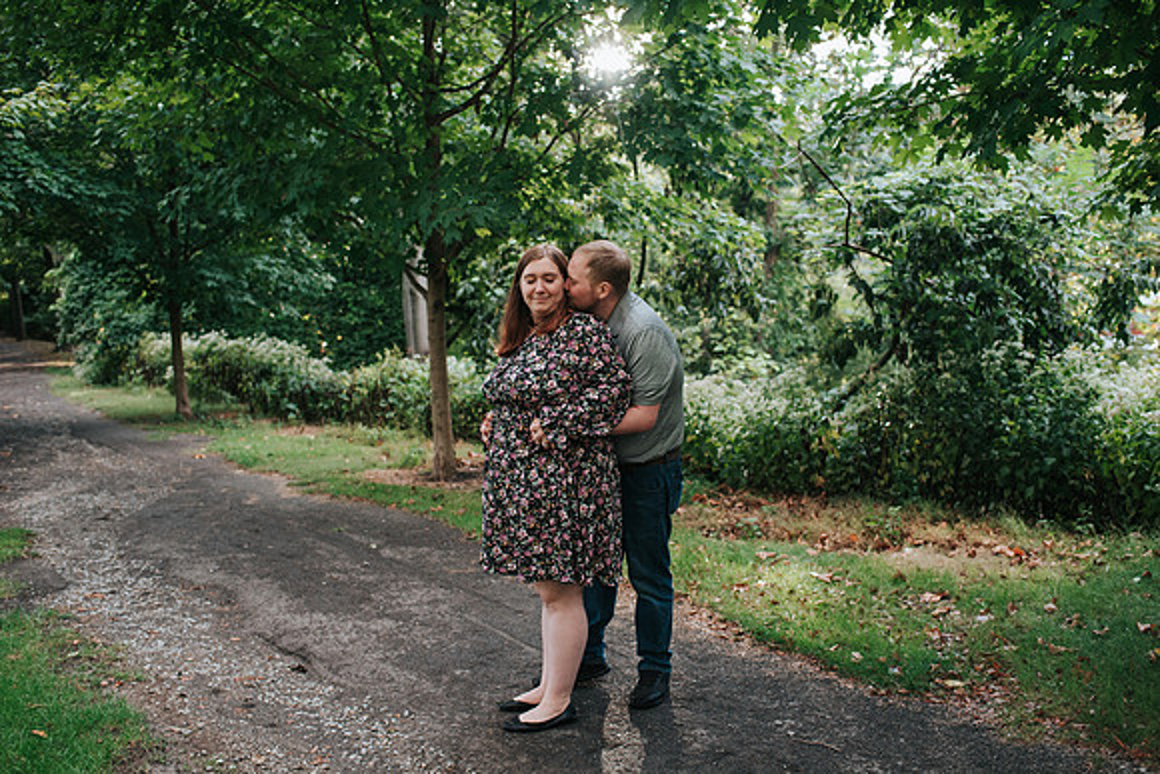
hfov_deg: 54.4
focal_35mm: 35
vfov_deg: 37.9
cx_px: 580
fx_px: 1128
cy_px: 387
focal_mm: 35
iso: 1000
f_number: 3.2
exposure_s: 1/640
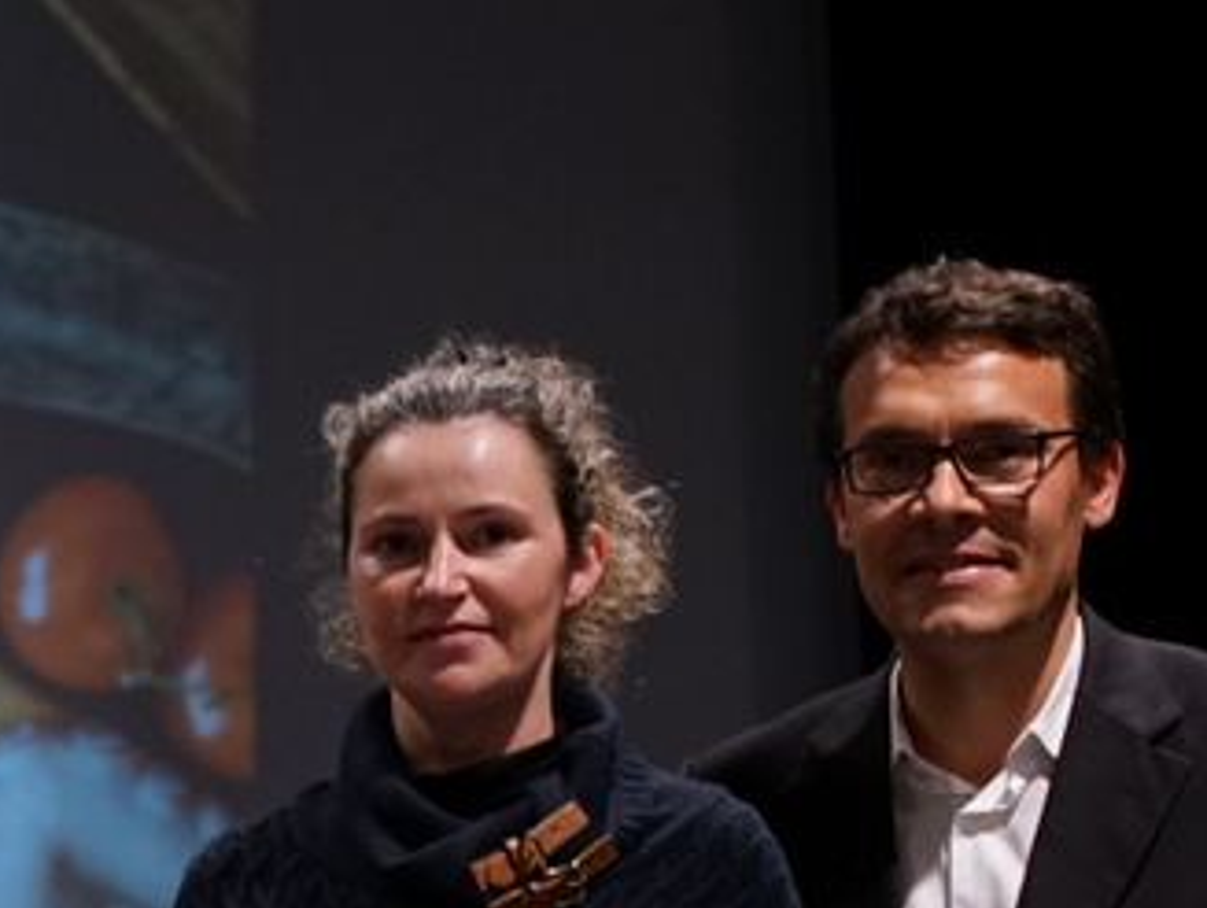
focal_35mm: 329
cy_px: 1465
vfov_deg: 4.5
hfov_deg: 6.0
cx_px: -321
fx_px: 11484
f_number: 4
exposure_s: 1/100
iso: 1250
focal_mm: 70
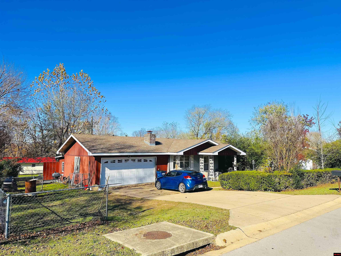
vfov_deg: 56.8
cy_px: 128
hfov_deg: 71.6
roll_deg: -3.0
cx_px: 170
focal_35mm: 24
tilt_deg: +7.4
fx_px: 236
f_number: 1.78
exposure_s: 1/5000
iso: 80
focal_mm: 6.86
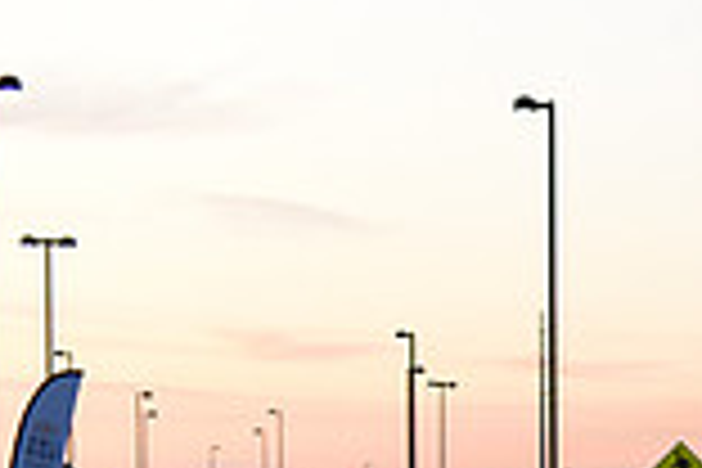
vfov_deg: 7.2
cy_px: 835
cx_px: 1242
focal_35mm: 186
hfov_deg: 10.4
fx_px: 3627
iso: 2500
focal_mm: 50
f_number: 2.8
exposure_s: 1/400
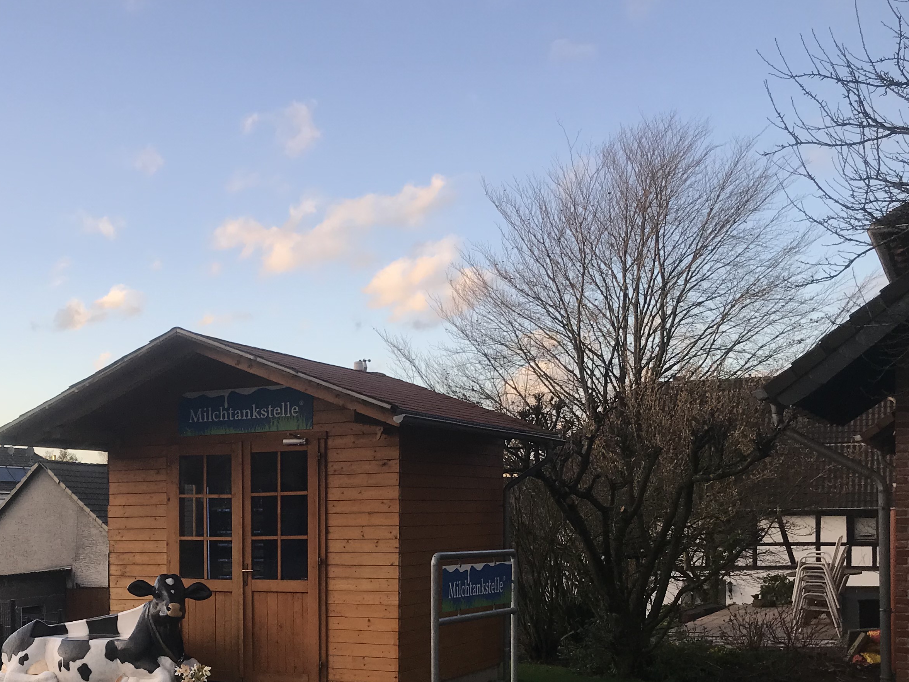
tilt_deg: -0.3
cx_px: 255
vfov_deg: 29.6
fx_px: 1260
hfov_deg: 38.9
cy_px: 543
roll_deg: +0.7
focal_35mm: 48
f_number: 1.8
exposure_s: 1/383
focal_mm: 3.99
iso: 20
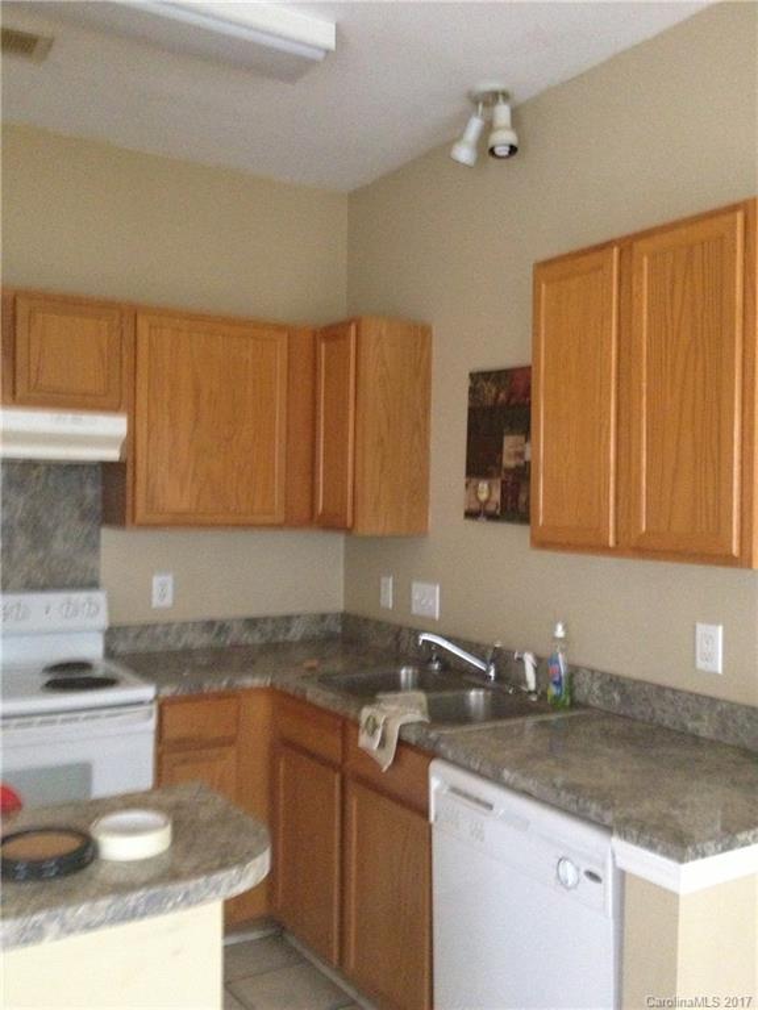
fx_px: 1022
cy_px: 505
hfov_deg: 40.7
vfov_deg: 52.6
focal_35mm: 35
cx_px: 379
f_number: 2.4
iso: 640
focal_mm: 4.28
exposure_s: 1/15
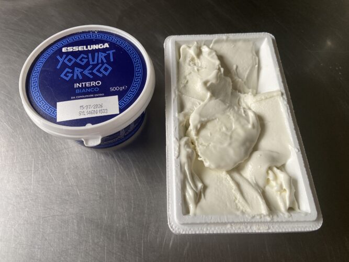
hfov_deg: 67.3
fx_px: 262
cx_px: 174
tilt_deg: -65.1
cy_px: 131
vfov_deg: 53.0
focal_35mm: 26
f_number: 1.8
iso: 125
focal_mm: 4.25
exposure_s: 1/104
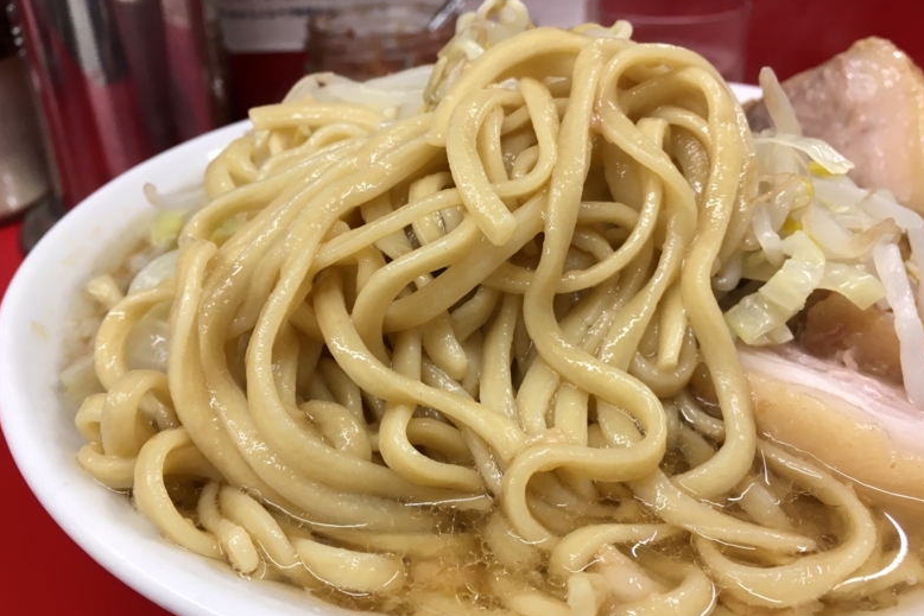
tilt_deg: -32.3
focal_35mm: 31
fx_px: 796
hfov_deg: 60.3
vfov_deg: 42.3
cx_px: 455
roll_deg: +0.7
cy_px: 330
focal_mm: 4.15
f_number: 2.2
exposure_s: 1/40
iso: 32
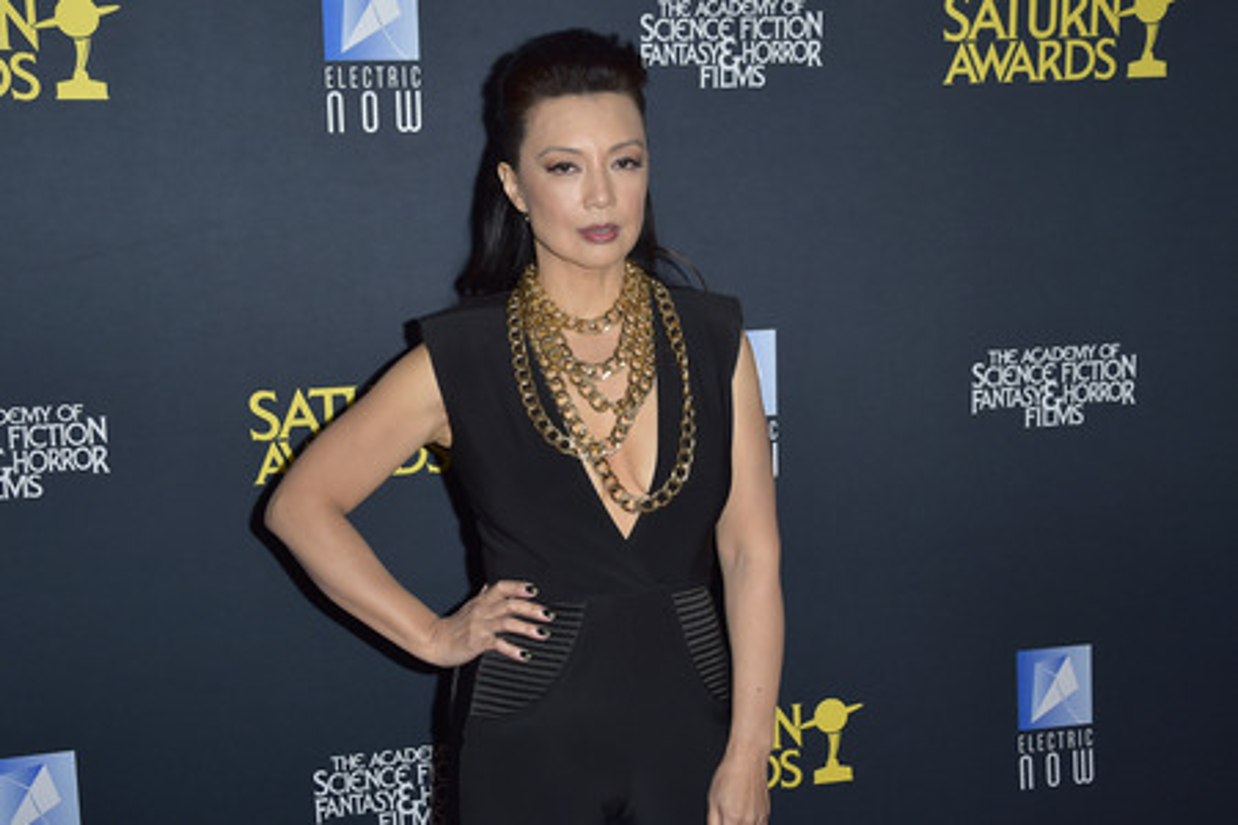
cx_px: 619
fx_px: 1547
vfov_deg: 29.9
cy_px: 412
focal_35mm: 45
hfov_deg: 43.6
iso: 250
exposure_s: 1/250
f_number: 6.3
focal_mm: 45
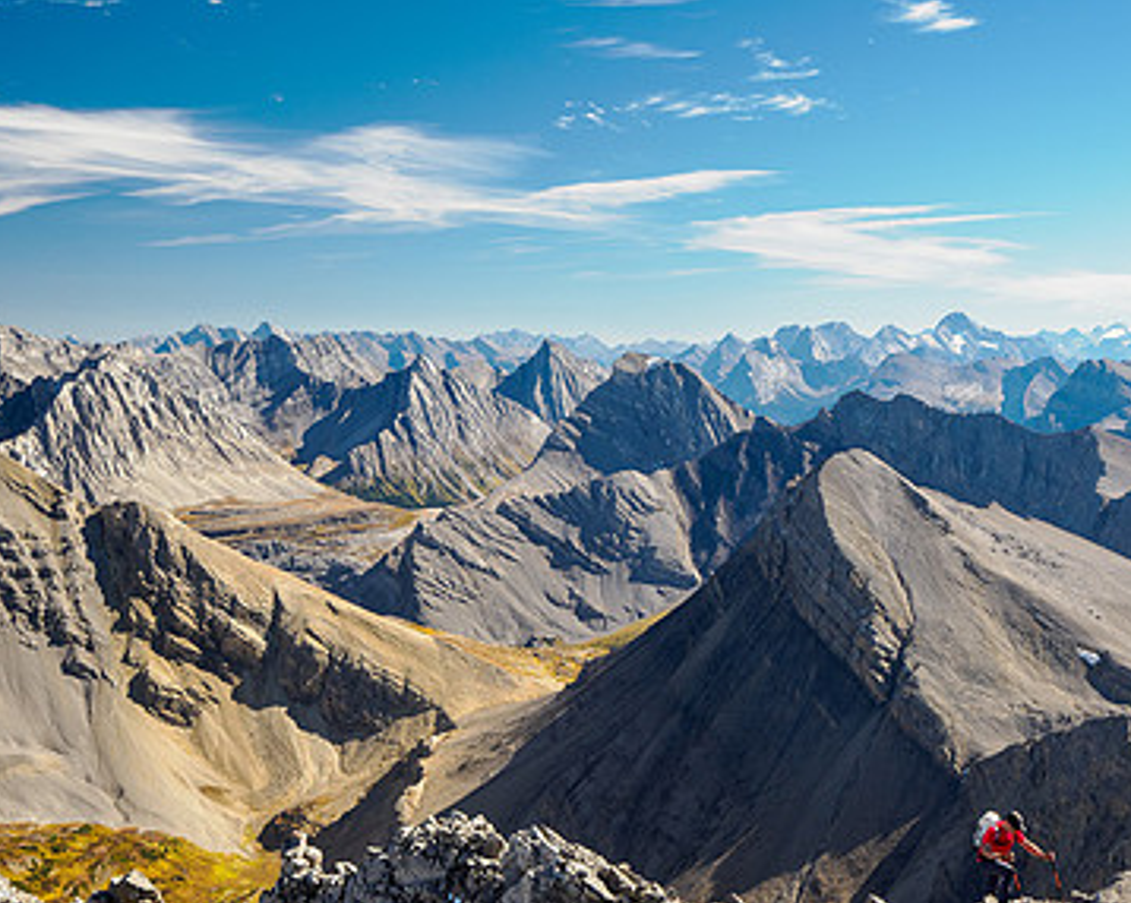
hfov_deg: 33.0
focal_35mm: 57
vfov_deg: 26.4
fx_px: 1907
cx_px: 572
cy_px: 633
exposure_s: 1/100
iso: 200
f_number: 8
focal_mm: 18
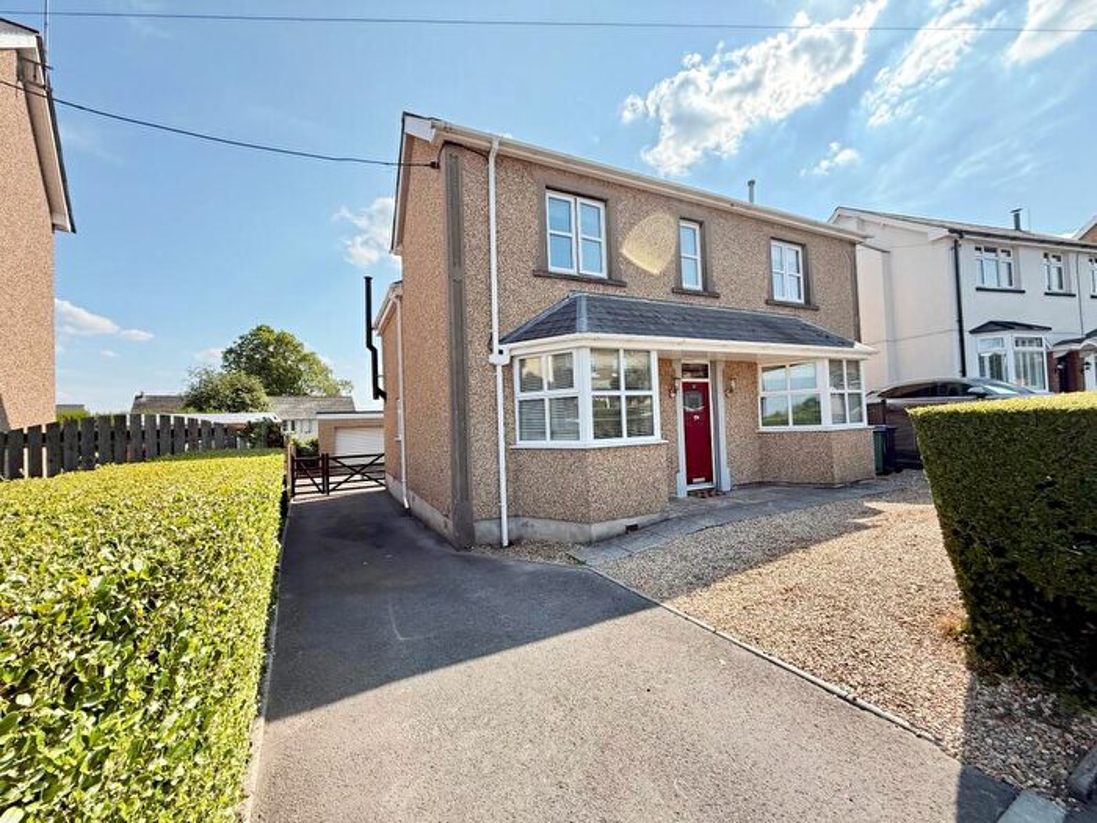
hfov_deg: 102.1
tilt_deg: +3.2
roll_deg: +1.9
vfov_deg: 85.7
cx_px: 548
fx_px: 444
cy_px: 412
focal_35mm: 14
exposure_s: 1/955
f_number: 2.2
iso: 64
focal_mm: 2.22
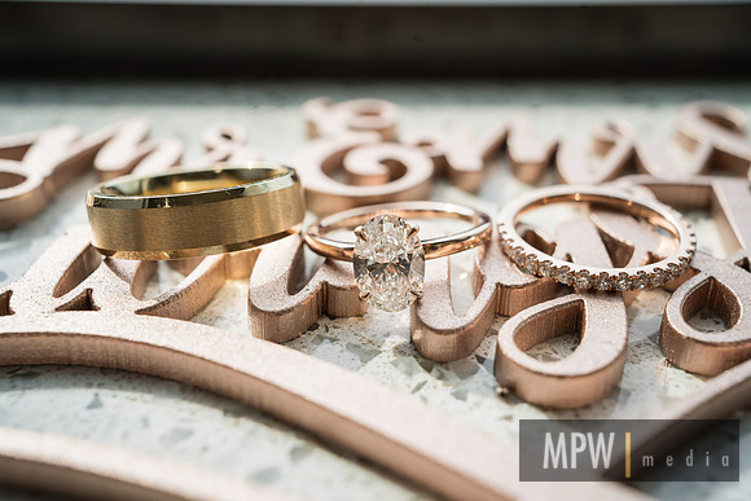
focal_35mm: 37
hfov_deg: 52.5
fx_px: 762
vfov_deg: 36.4
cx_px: 376
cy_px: 250
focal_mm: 35
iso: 100
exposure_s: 1/125
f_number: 8
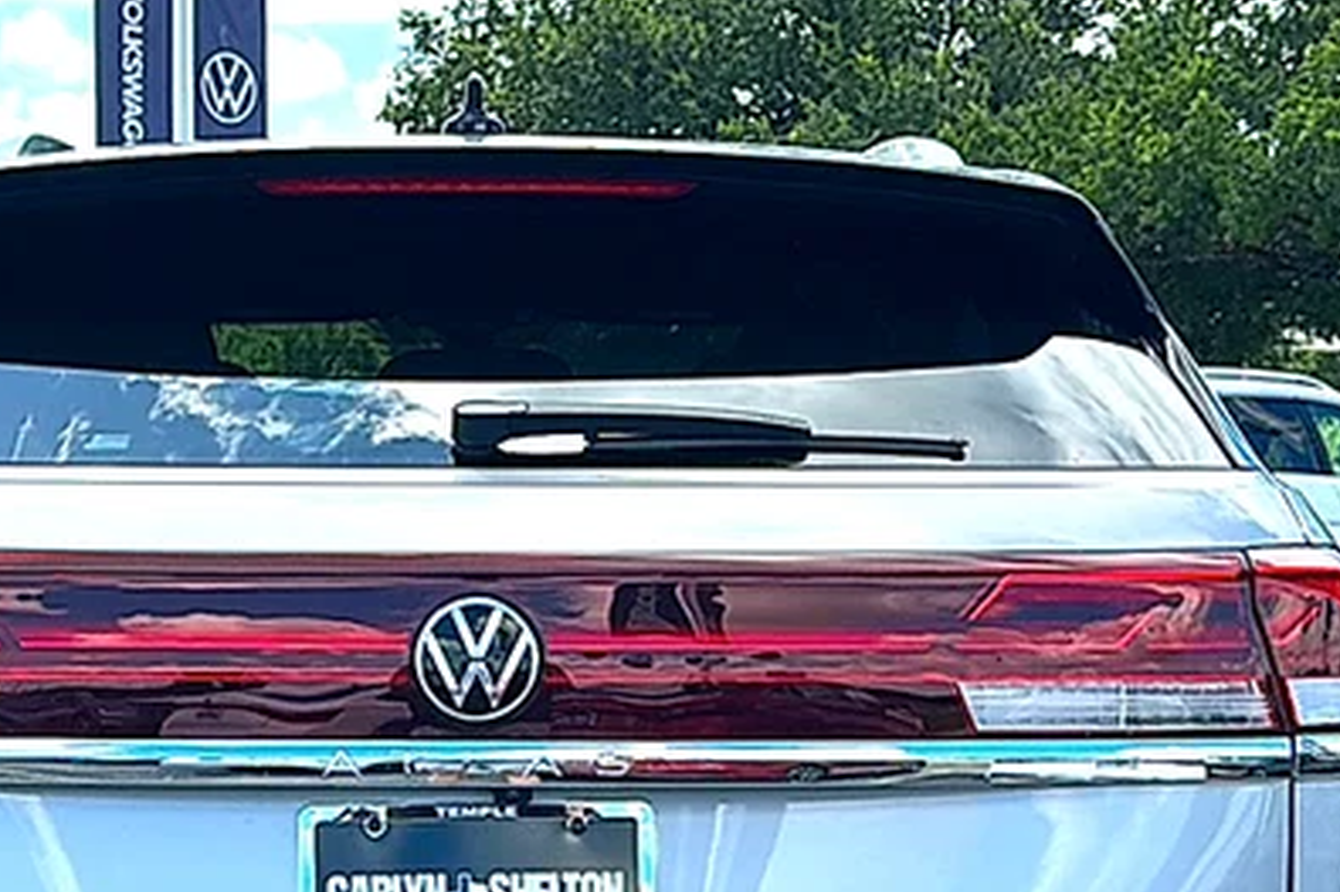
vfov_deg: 19.0
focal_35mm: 70
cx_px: 509
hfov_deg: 28.8
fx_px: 2604
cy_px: 873
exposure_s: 1/1757
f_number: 1.78
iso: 80
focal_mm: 6.86
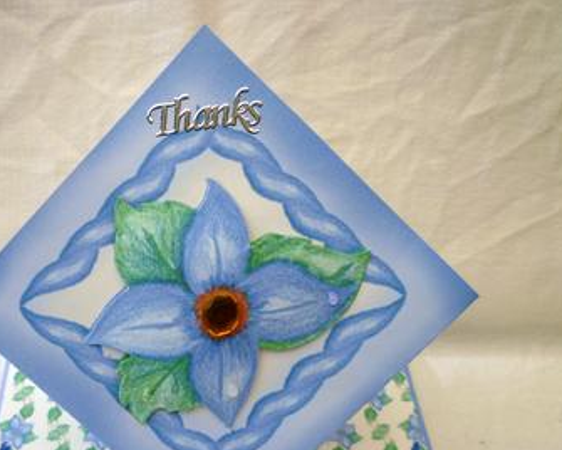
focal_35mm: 38
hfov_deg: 47.5
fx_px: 632
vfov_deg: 38.9
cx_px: 211
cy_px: 282
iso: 80
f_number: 3.3
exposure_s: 1/250
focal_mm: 5.2
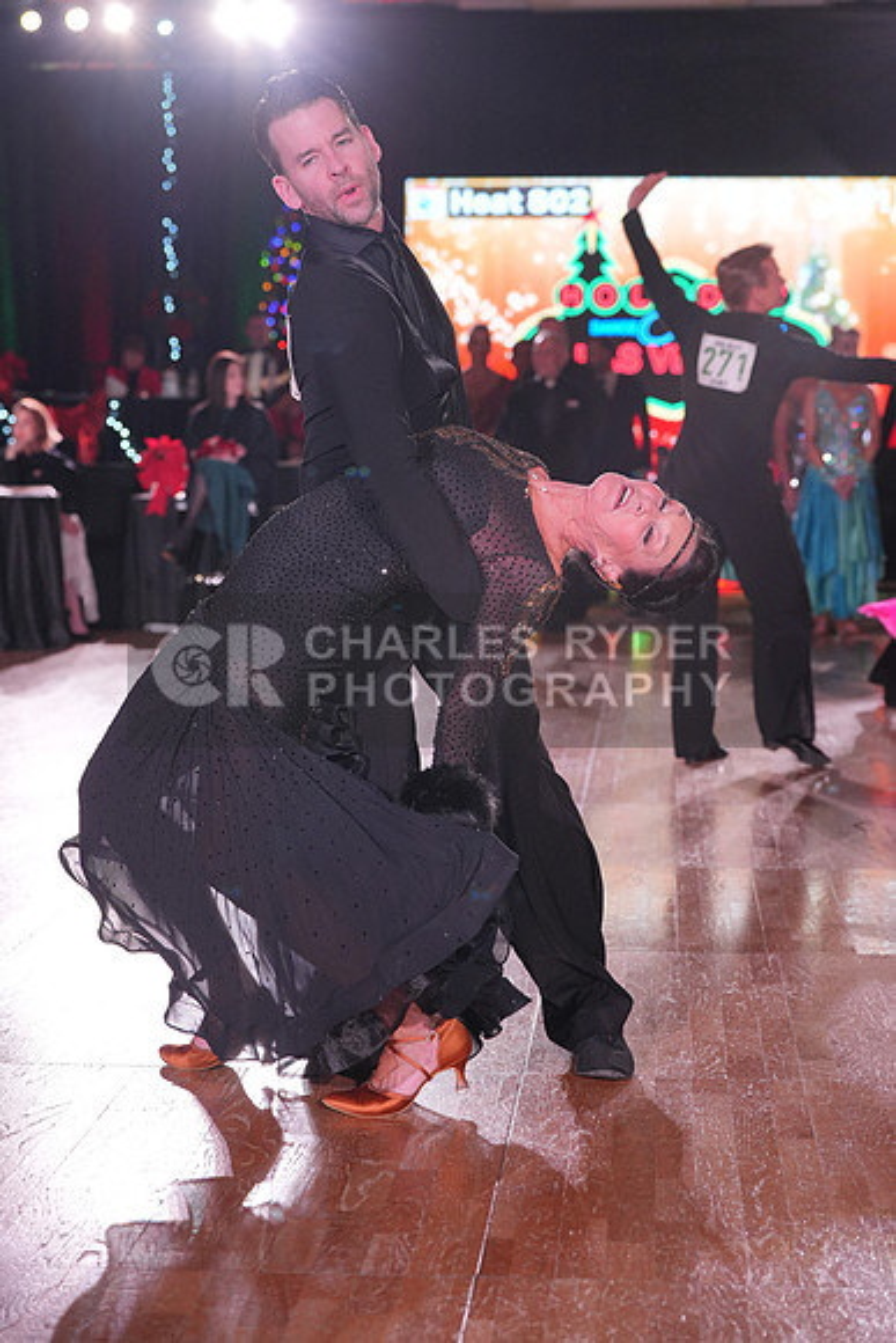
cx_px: 448
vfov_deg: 28.8
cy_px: 672
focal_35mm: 70
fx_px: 2612
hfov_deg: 19.5
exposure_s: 1/500
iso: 1600
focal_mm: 70
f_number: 4
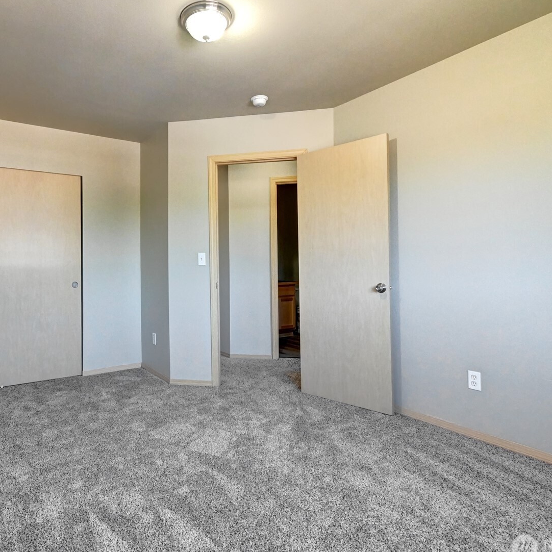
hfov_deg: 73.4
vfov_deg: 74.8
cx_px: 203
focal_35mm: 20
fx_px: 361
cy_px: 278
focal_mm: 10
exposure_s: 1/8
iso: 3200
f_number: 11
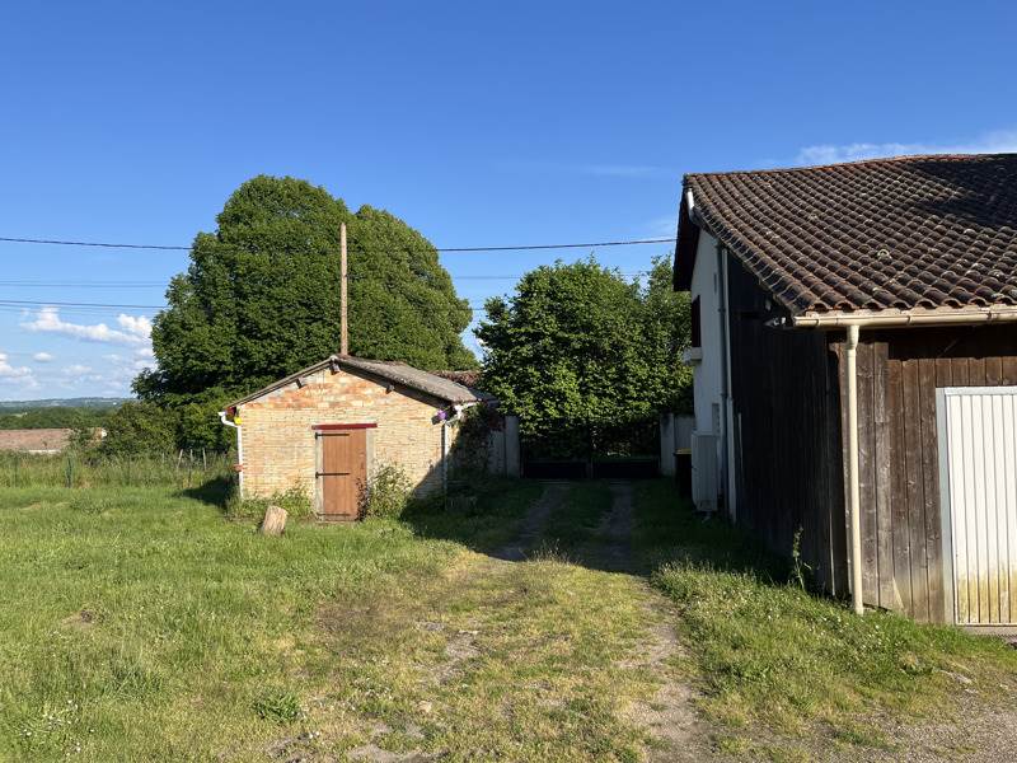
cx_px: 508
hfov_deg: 67.3
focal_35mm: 26
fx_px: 764
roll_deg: +2.7
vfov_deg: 53.1
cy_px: 382
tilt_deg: +1.0
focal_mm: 5.1
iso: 50
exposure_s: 1/2463
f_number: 1.6
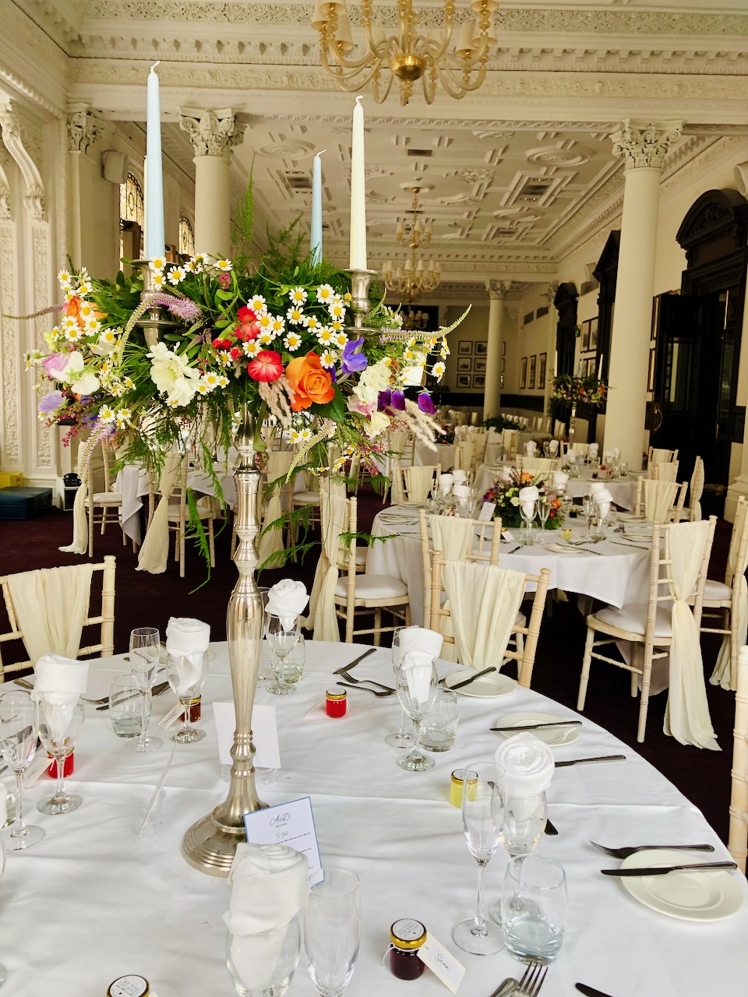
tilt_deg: -6.8
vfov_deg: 63.4
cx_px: 374
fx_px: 807
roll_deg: -0.9
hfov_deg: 49.7
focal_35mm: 28
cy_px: 498
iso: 32
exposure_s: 1/120
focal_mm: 4
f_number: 1.8
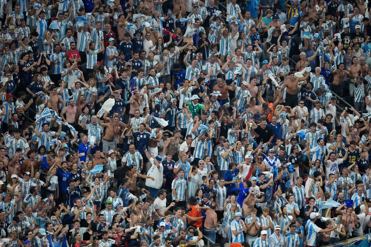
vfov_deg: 3.4
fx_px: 4121
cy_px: 124
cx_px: 186
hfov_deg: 5.2
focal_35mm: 400
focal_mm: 400
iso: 6400
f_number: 2.8
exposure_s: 1/2500
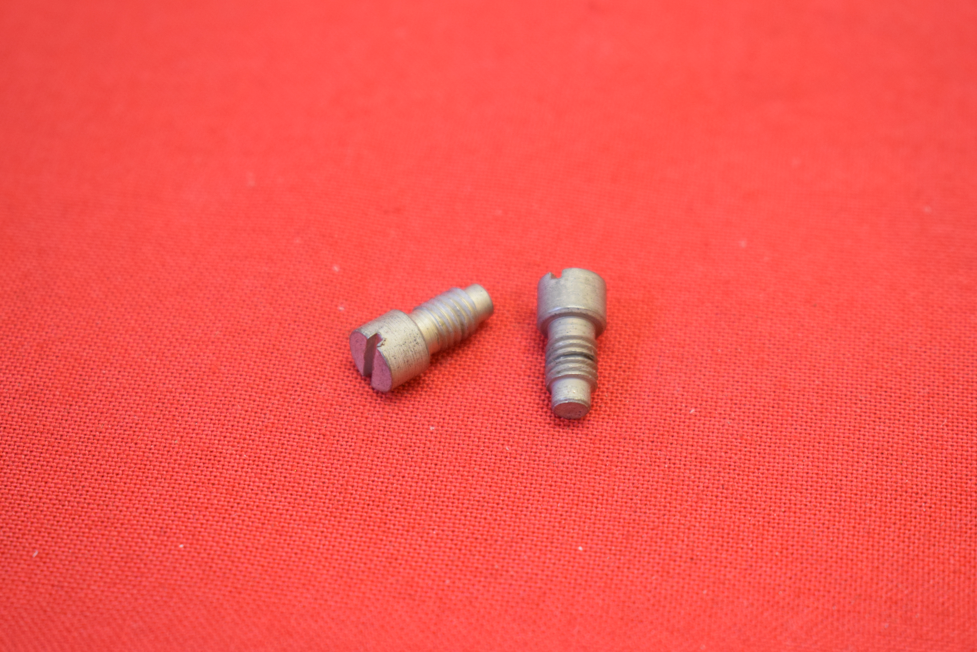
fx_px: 2239
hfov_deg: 24.6
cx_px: 488
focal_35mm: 82
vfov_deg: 16.6
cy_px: 326
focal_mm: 55
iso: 1250
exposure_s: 1/60
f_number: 5.6
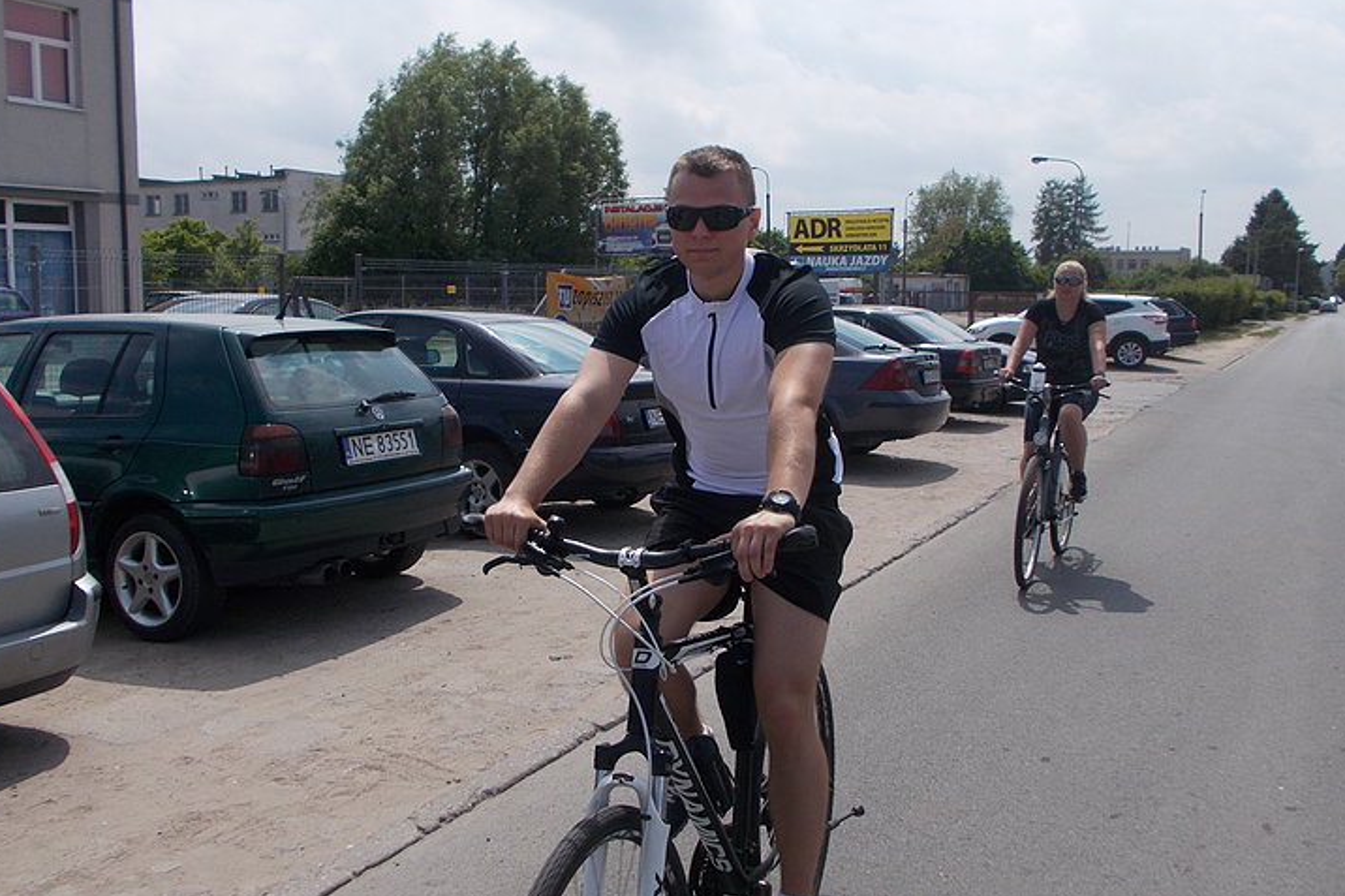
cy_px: 429
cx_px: 639
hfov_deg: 55.8
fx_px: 1270
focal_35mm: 34
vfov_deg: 38.9
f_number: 8
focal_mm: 4.6
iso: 80
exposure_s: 1/250
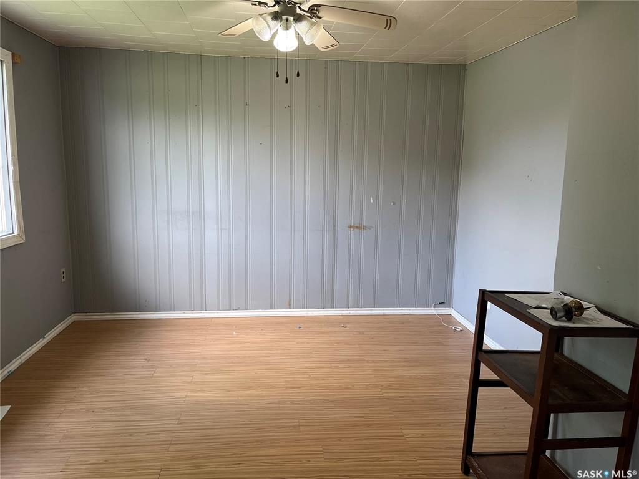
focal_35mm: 26
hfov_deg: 67.3
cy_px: 240
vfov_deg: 53.1
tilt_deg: -9.2
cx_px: 320
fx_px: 480
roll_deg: -1.3
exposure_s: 1/120
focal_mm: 5.1
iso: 125
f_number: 1.6
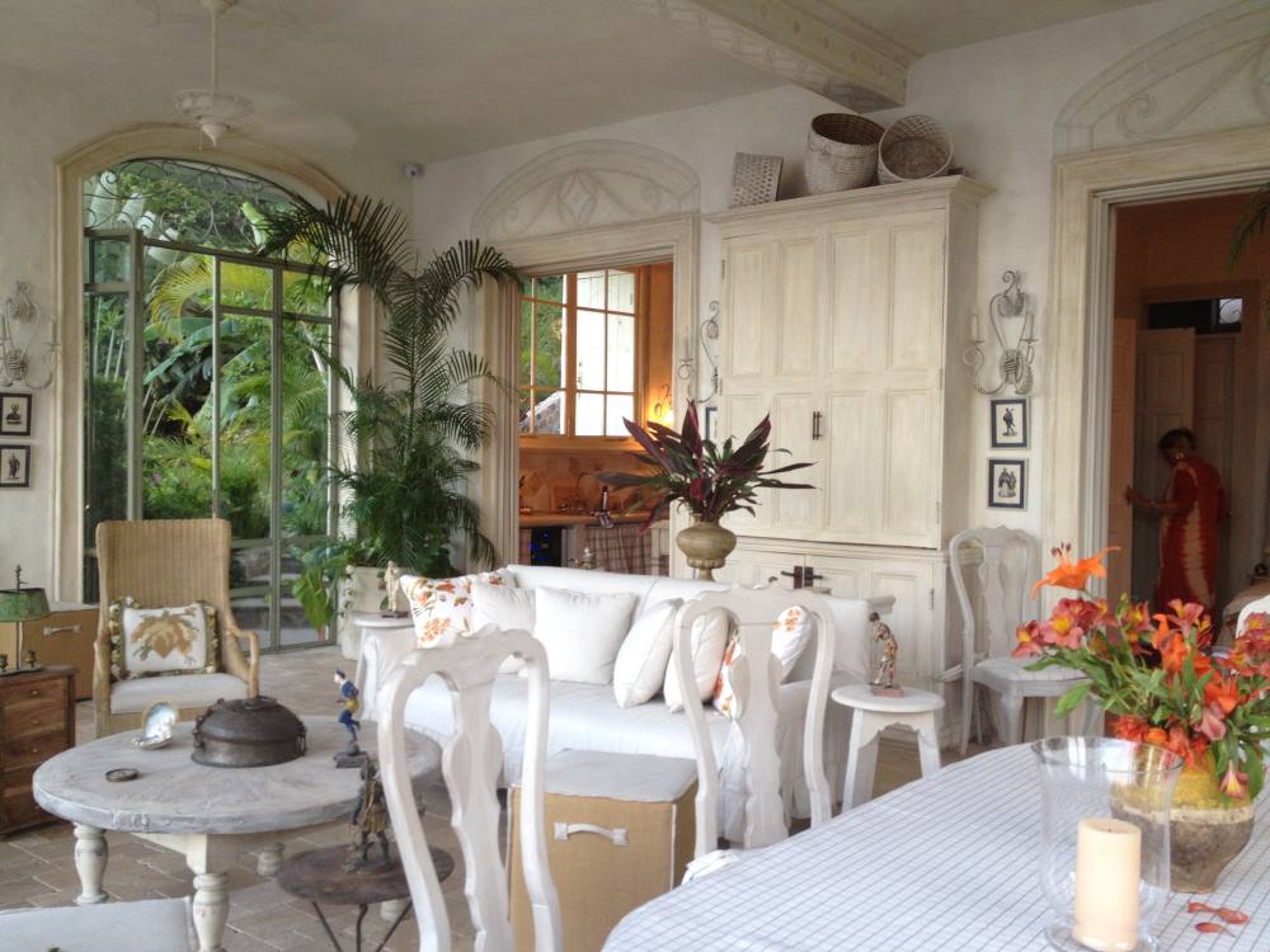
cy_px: 476
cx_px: 635
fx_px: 1284
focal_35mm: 35
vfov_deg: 40.7
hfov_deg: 52.6
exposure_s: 1/20
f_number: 2.4
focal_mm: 4.28
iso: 64
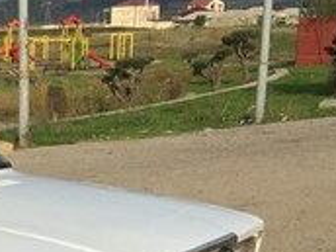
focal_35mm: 111
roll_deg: +0.1
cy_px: 358
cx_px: -166
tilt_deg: -15.8
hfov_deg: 16.2
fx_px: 1077
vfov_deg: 12.8
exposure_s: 1/3968
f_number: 2.2
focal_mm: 4.15
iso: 32
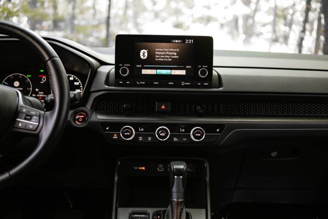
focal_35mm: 38
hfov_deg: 50.7
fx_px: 346
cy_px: 110
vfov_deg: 35.1
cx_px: 164
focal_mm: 38
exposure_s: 1/125
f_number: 3.2
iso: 640
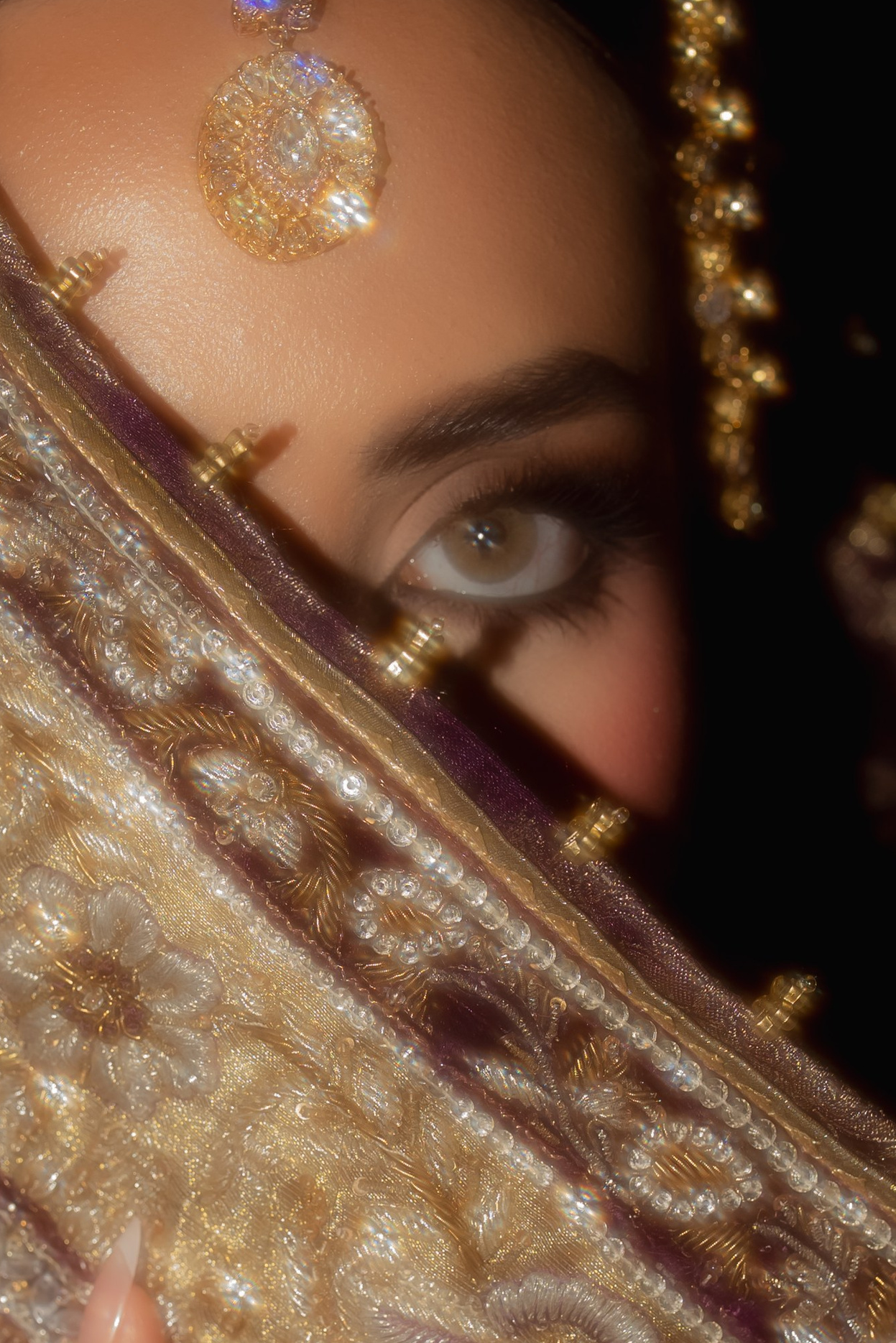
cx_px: 444
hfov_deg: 8.9
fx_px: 5748
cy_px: 1009
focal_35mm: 154
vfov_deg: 13.3
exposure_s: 1/160
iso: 50
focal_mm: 50
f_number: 4
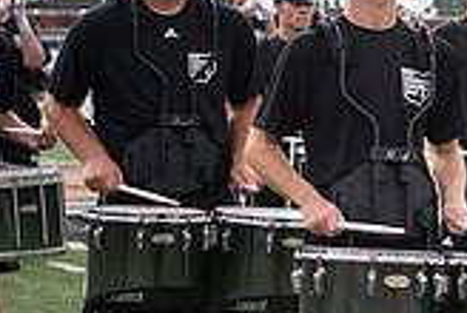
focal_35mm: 247
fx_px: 3210
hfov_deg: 8.1
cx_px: 820
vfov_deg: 5.6
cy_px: 144
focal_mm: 70
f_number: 2.8
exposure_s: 1/2000
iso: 400
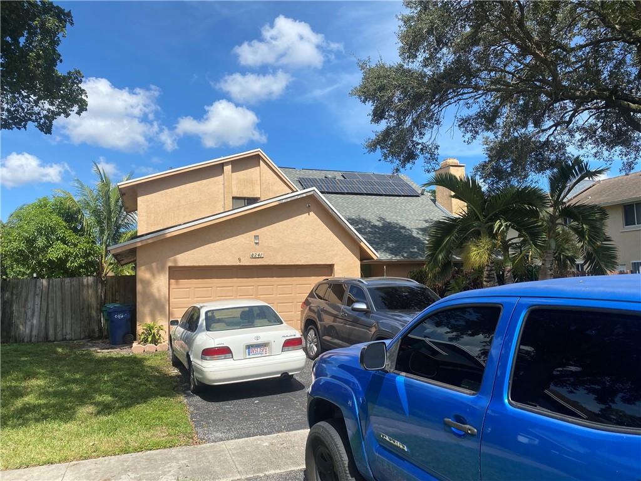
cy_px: 240
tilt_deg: +3.9
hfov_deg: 67.3
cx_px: 320
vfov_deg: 53.1
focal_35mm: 26
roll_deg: +1.0
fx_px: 481
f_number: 1.8
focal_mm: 4.25
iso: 32
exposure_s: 1/2890
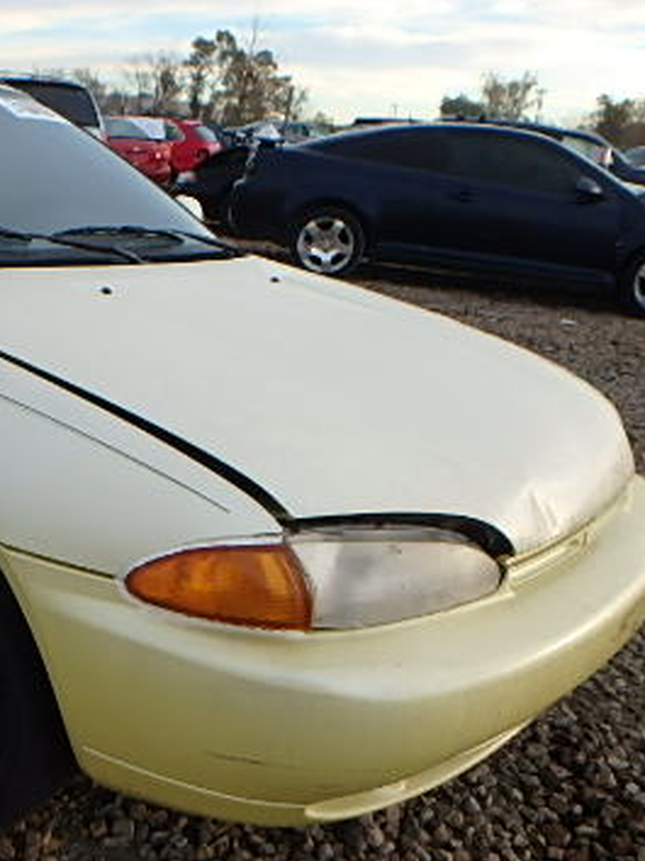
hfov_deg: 34.9
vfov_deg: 49.0
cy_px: 438
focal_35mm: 38
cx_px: 32
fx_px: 945
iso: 125
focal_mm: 3.7
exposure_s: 1/250
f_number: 3.5
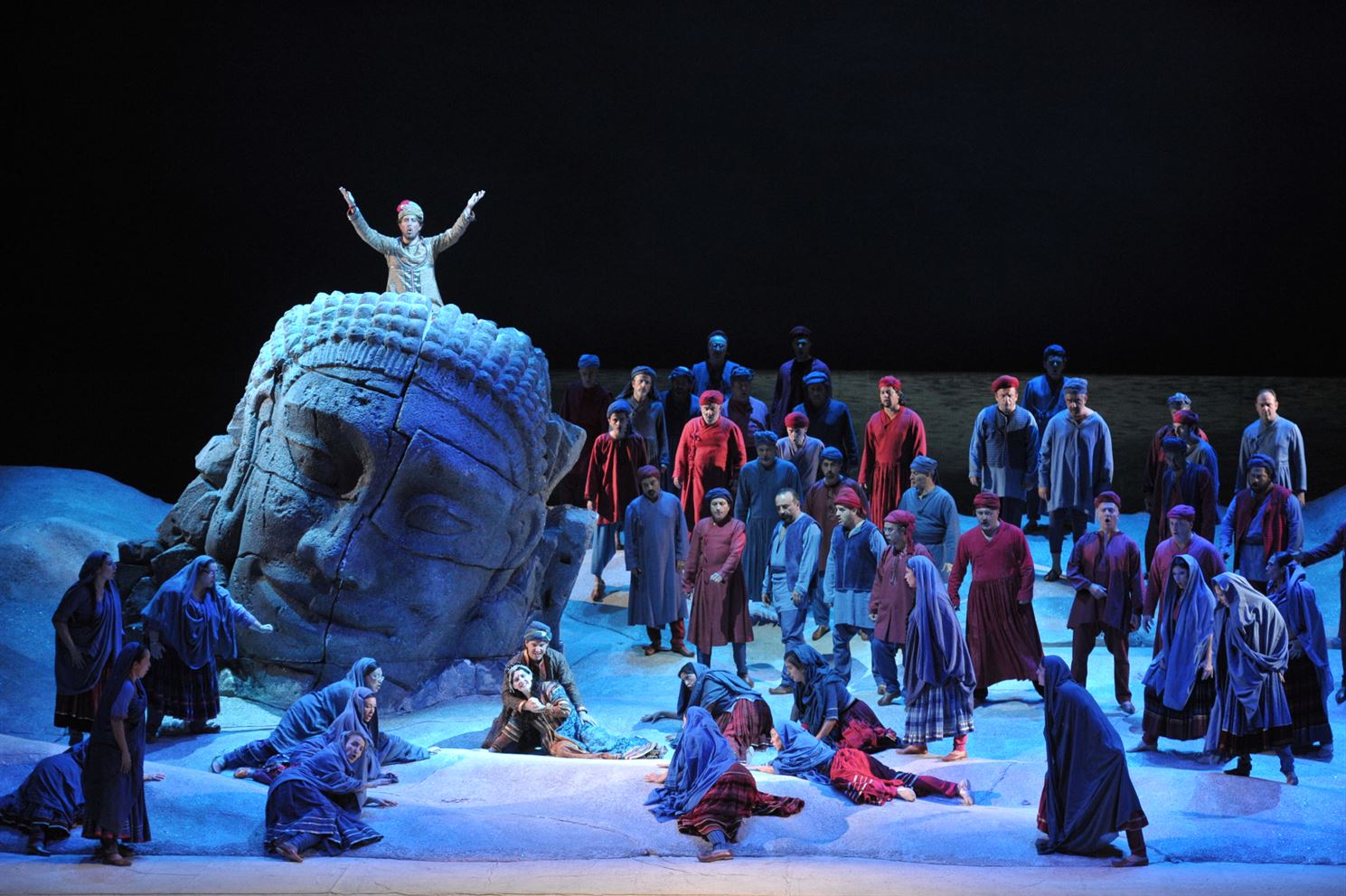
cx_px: 673
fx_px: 4185
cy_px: 448
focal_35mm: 112
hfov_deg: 18.3
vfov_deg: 12.2
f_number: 2.8
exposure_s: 1/60
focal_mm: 112
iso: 3200
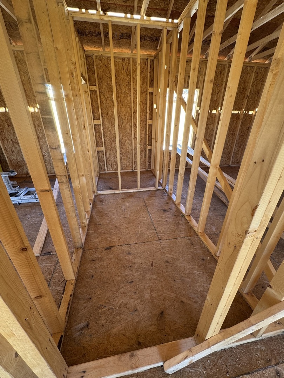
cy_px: 189
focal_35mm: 14
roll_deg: +0.1
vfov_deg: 102.1
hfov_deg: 85.7
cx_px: 142
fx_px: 153
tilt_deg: -26.1
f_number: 2.2
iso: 100
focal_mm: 2.22
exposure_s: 1/99
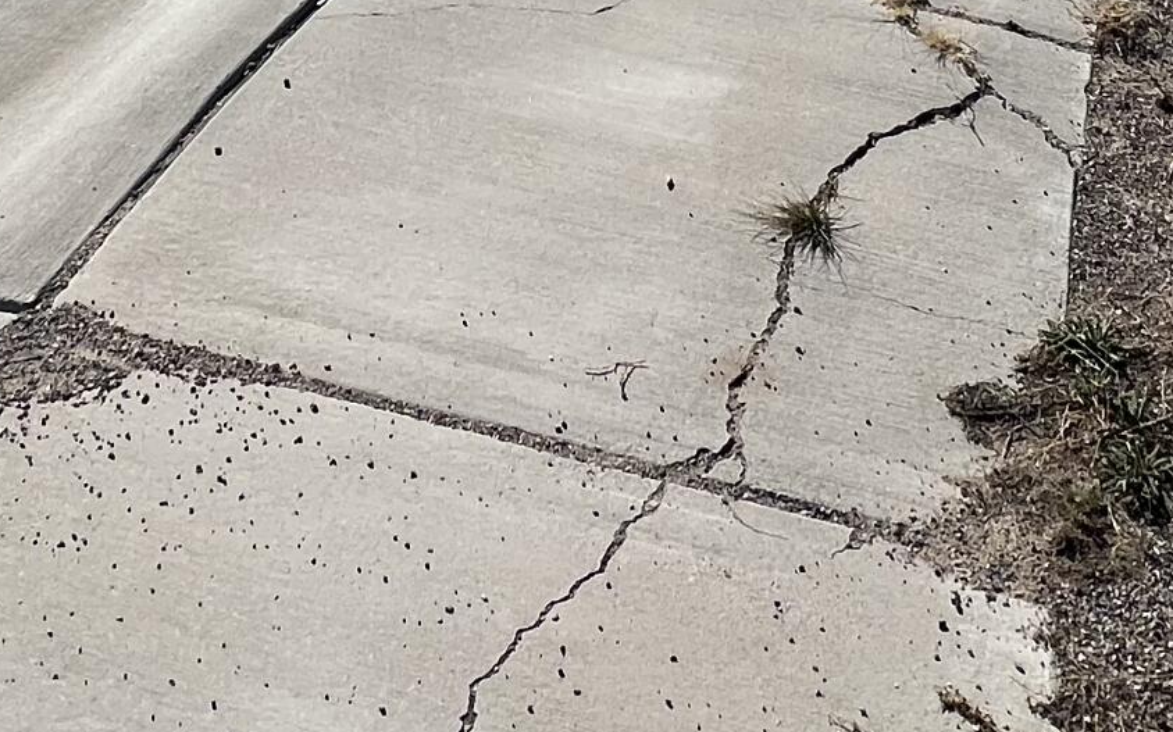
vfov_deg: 20.3
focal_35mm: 49
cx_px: 531
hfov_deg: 41.0
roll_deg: -3.9
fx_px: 1566
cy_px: -518
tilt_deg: -9.7
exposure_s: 1/3774
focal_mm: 1.57
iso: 32
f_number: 1.8
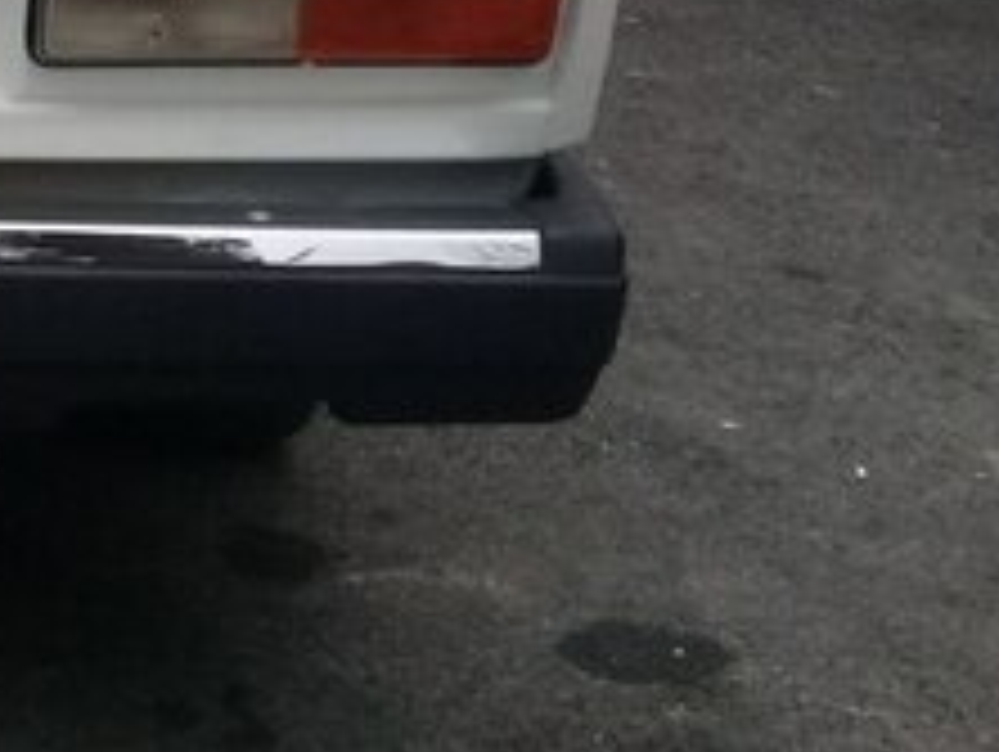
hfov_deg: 19.3
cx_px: -382
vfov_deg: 15.4
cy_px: -178
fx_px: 2658
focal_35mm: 92
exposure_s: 1/33
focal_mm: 3.3
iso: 64
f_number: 2.2
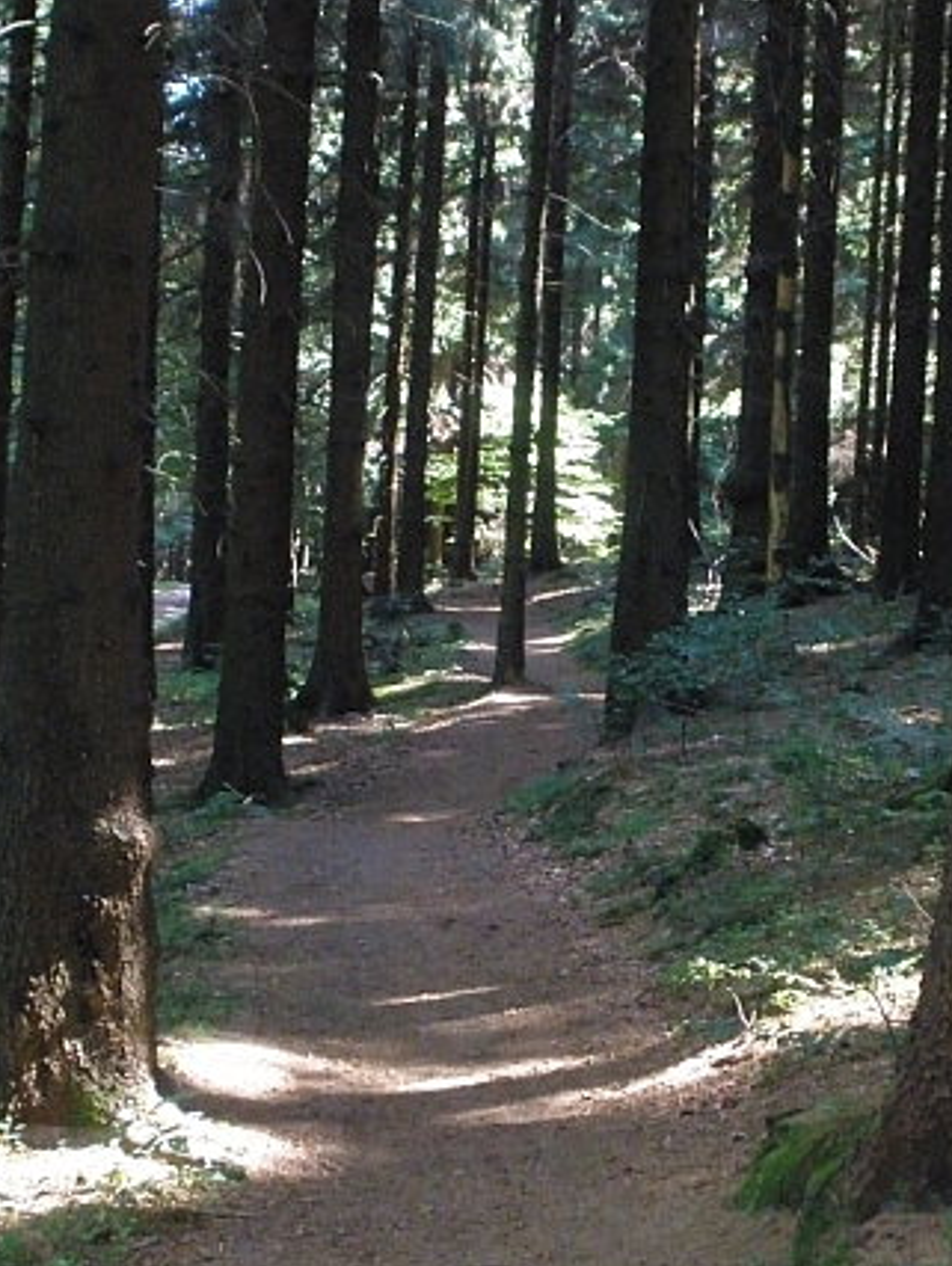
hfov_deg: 20.2
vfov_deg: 26.6
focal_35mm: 73
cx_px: 602
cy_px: 717
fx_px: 2673
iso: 800
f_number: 4.4
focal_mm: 9.1
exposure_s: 1/50
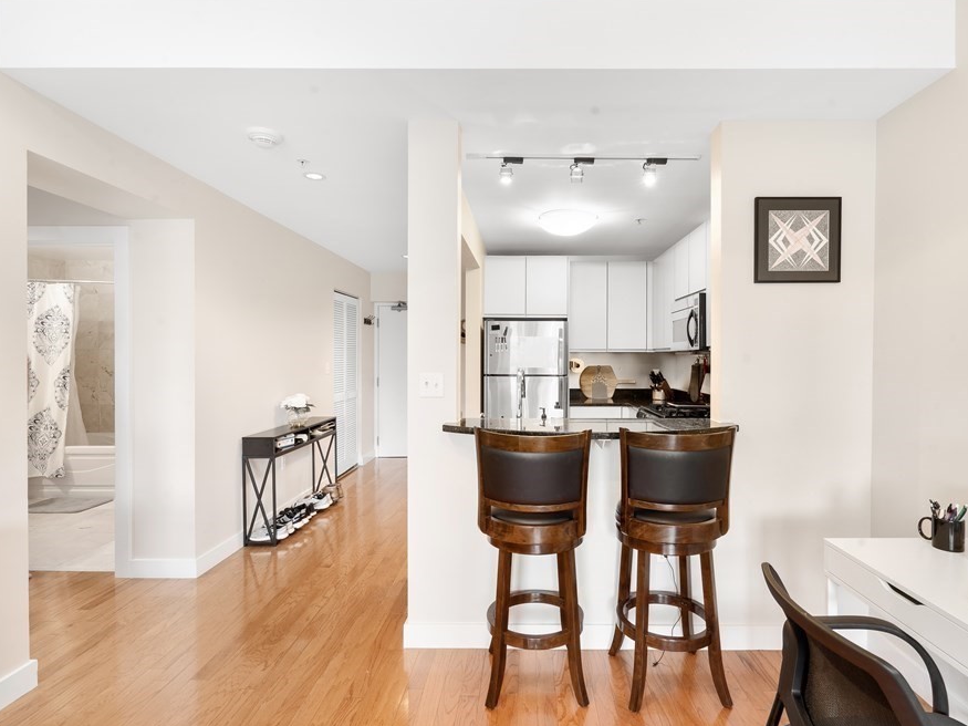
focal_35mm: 18
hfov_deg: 87.6
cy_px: 362
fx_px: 503
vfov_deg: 71.6
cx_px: 524
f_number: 11
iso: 320
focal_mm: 16
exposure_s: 2.5
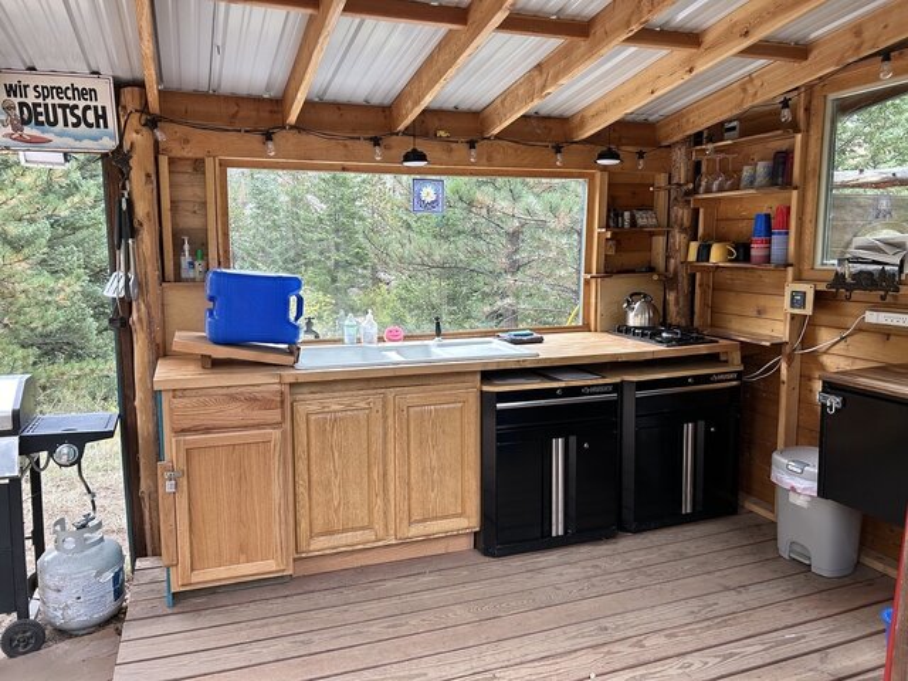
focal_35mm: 26
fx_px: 682
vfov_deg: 53.1
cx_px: 454
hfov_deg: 67.3
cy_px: 340
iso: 100
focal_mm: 5.7
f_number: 1.5
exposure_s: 1/121
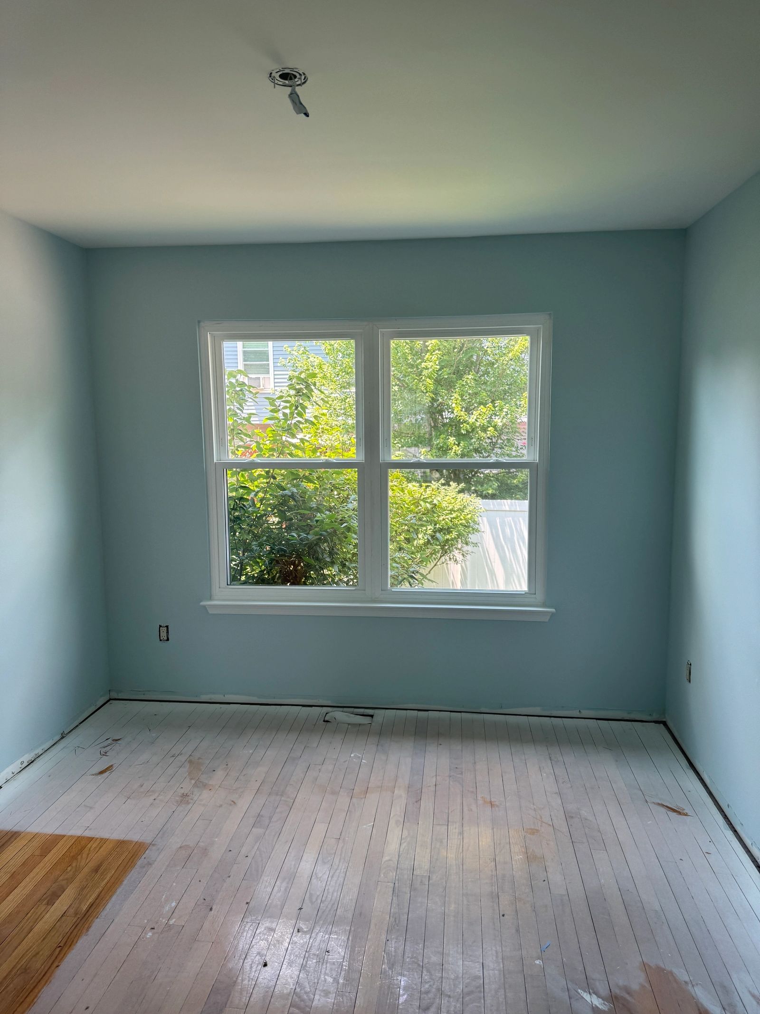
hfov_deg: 56.8
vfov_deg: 71.6
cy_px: 507
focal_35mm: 24
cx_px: 380
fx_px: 702
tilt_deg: -7.2
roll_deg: +2.9
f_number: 1.78
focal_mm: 6.76
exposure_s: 1/128
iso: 80
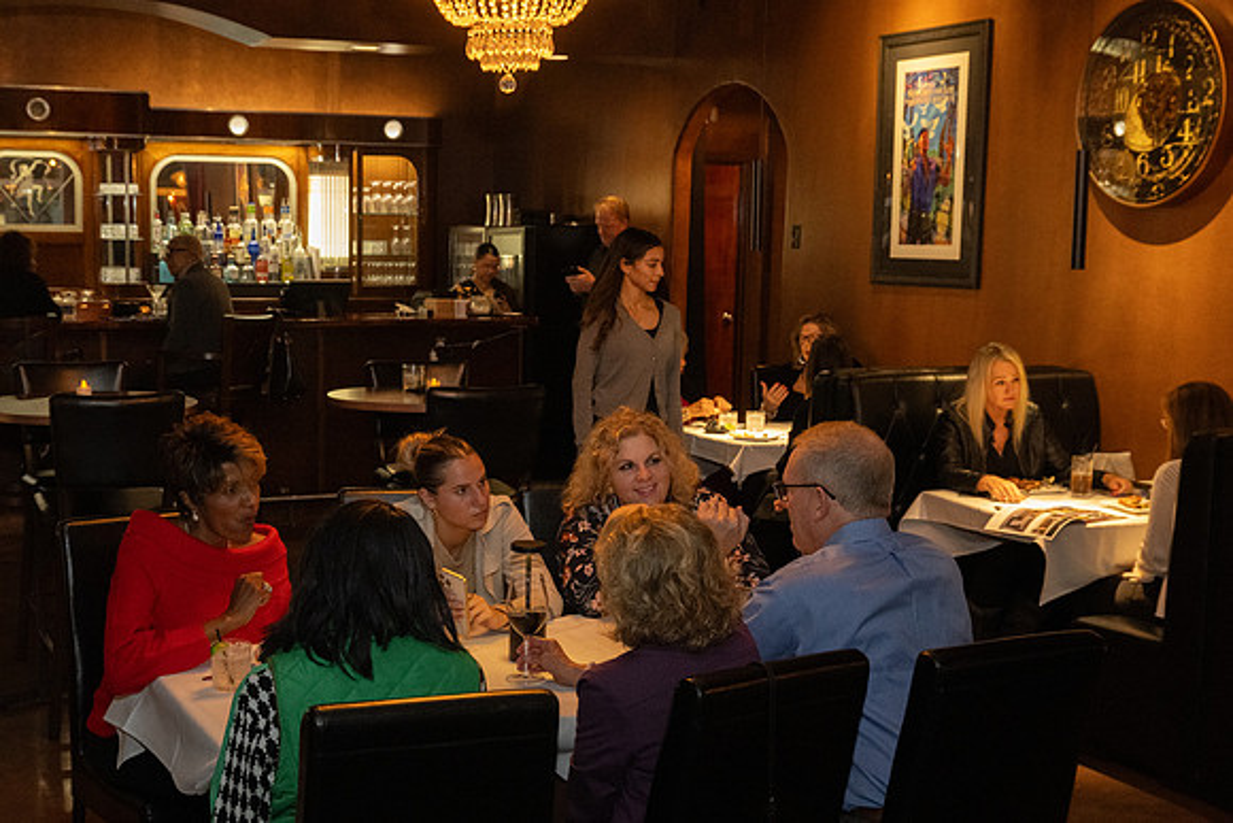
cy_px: 454
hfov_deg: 39.5
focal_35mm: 50
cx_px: 490
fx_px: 1710
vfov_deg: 27.0
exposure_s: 1/125
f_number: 5.6
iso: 4000
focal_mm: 40
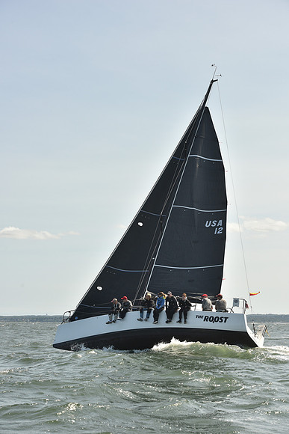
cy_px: 217
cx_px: 144
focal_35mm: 70
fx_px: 842
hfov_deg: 19.5
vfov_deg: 28.8
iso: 250
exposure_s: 1/800
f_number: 8
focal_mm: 70
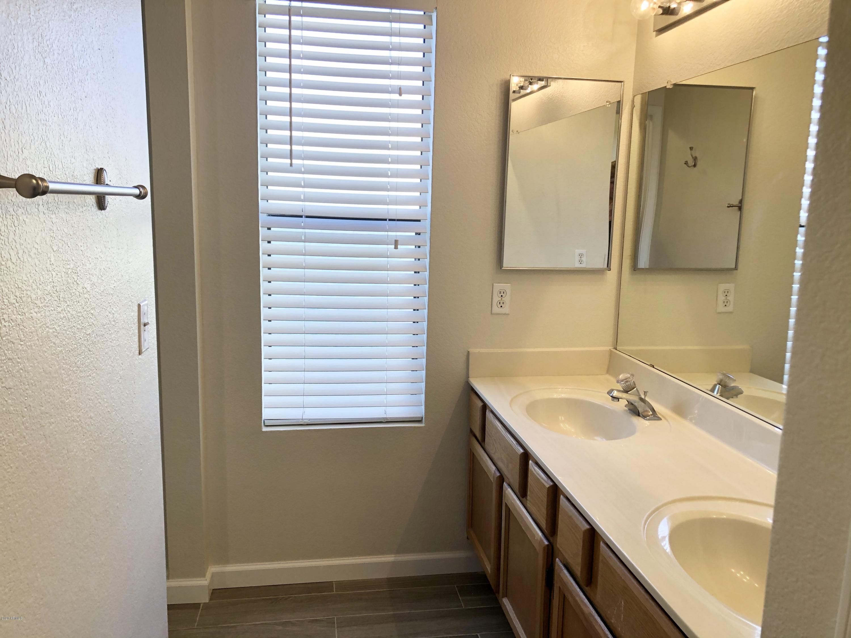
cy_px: 319
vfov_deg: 49.7
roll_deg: -0.3
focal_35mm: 28
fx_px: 688
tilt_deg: -10.1
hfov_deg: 63.4
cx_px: 426
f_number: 1.8
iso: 64
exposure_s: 1/120
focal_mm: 3.99
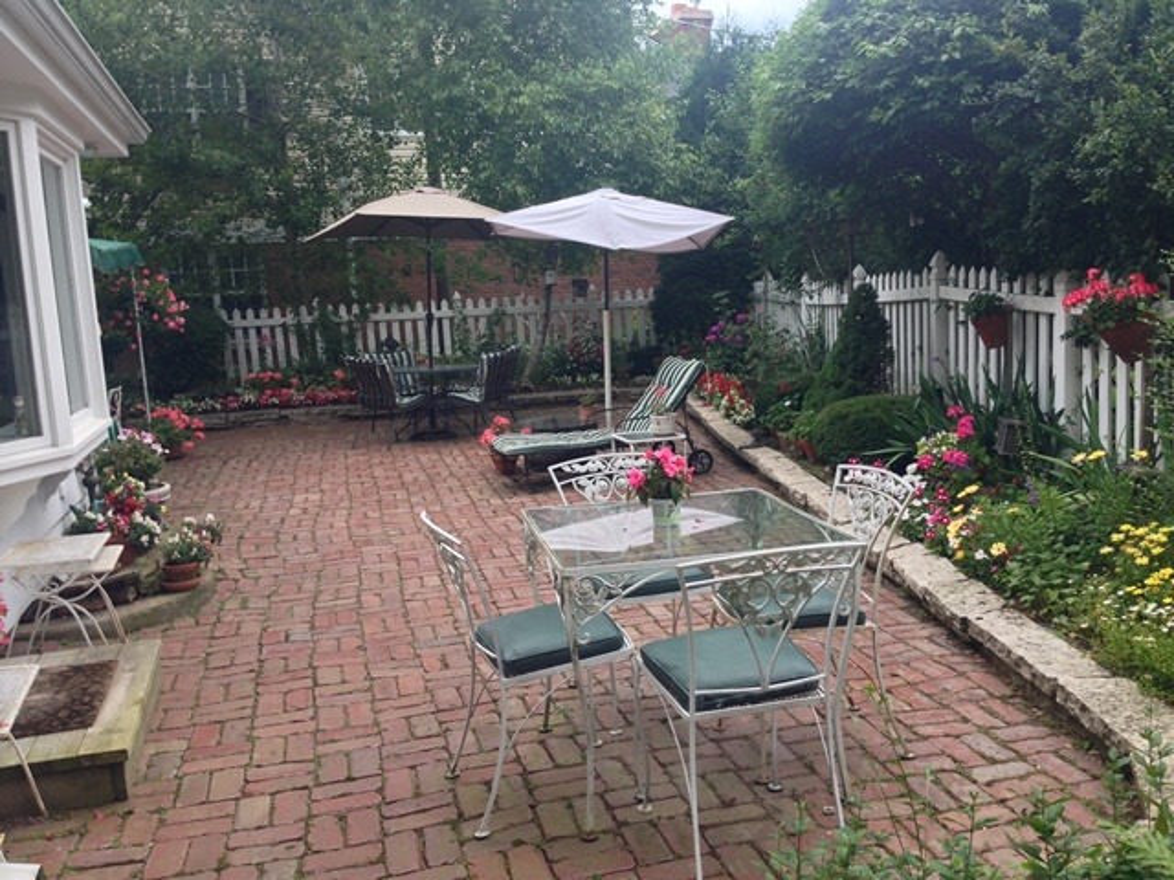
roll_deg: +2.1
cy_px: 440
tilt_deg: -7.9
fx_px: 1119
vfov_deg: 42.9
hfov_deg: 55.4
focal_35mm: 33
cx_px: 587
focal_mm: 4.12
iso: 50
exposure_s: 1/241
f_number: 2.4
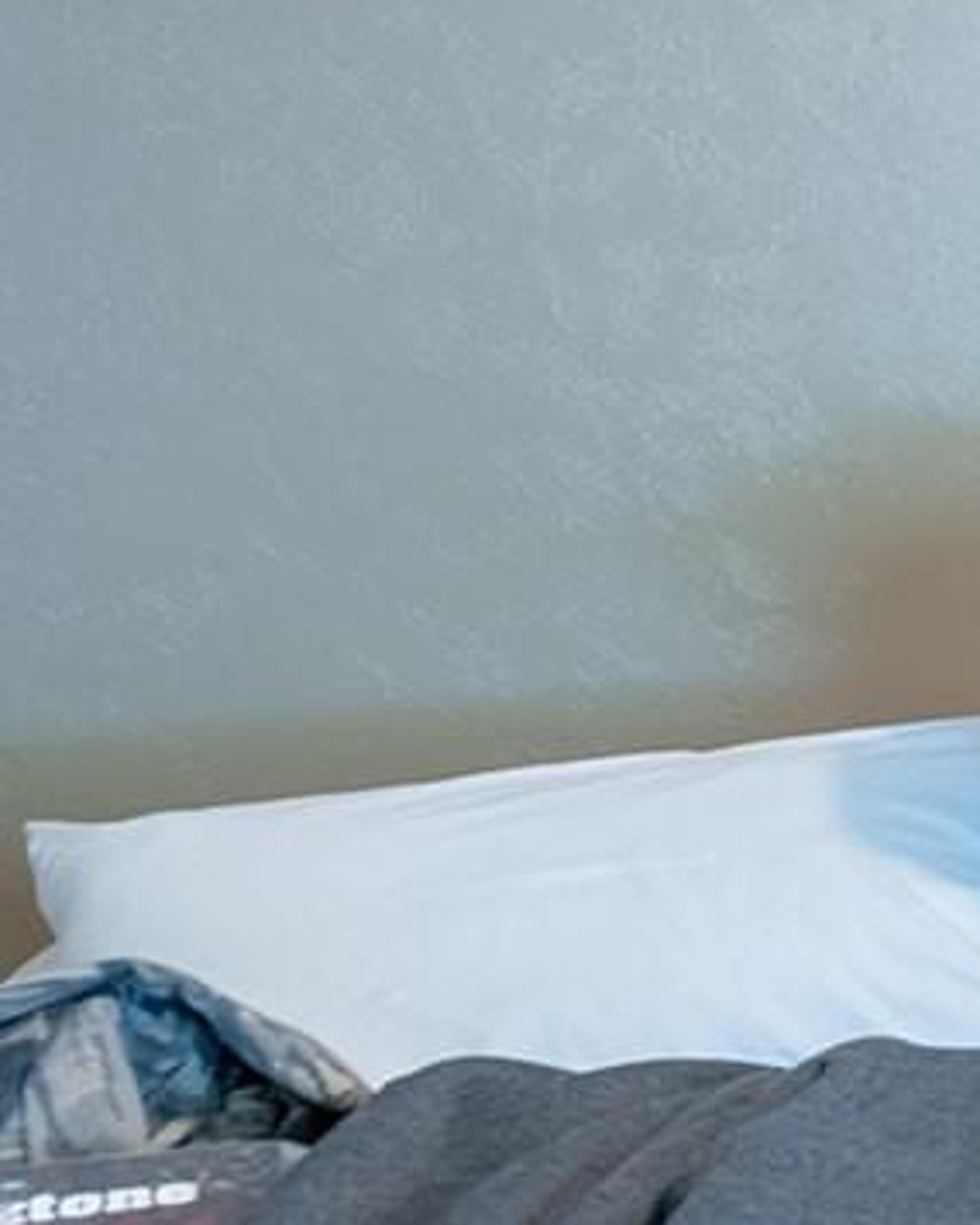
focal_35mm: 59
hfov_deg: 14.4
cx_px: 2448
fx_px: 2138
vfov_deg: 31.9
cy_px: 702
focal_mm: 14
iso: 200
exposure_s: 1/6
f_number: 8
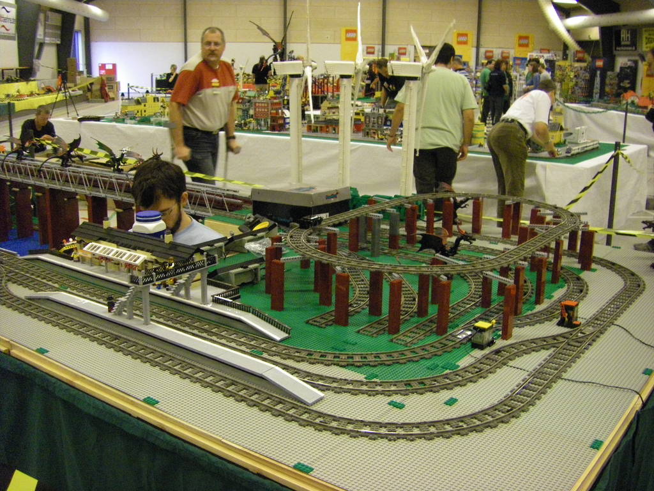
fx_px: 718
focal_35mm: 38
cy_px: 246
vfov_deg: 37.7
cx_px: 327
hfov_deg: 49.0
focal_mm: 6.3
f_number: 3.5
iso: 800
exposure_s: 1/25
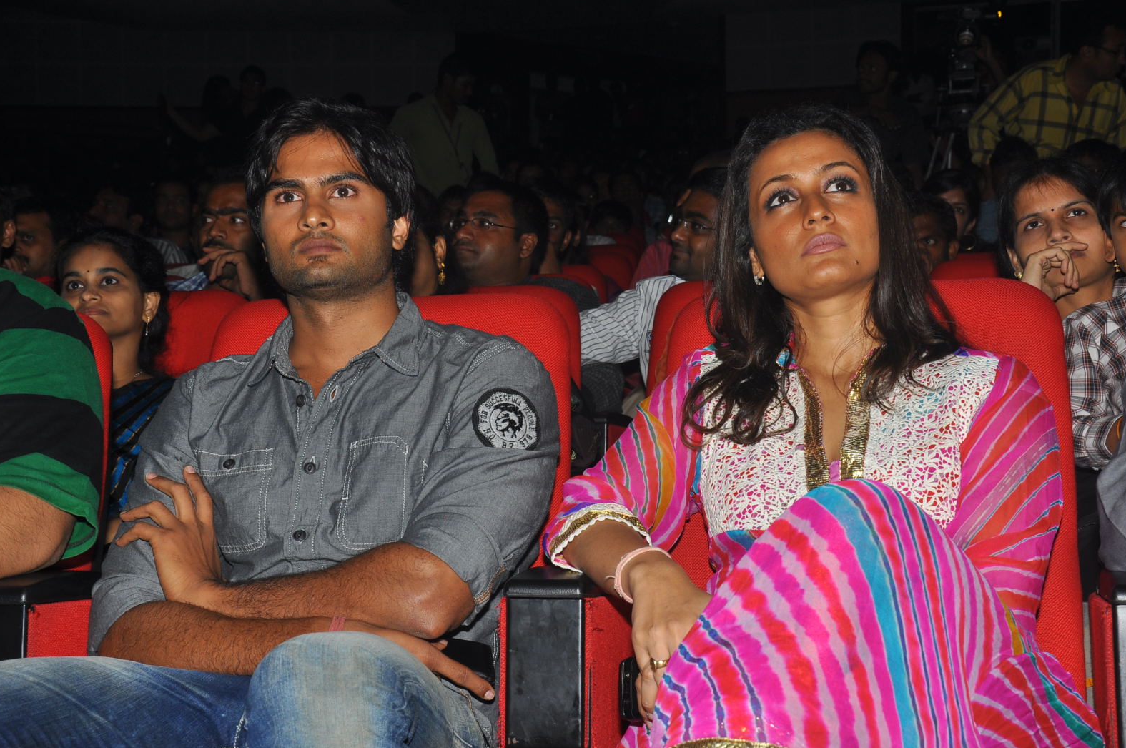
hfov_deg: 31.5
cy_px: 369
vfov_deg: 21.2
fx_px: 1999
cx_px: 563
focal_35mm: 64
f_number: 11
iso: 200
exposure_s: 1/200
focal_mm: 42
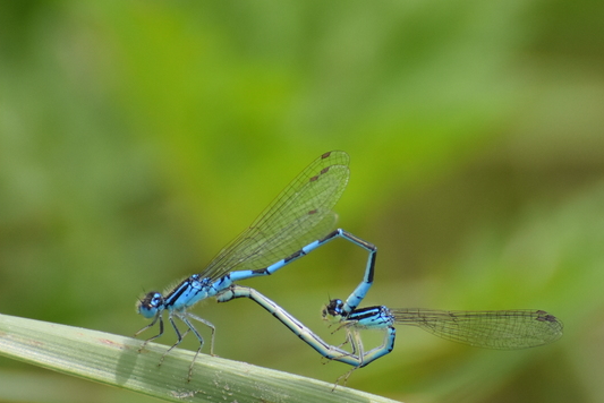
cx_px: 359
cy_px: 263
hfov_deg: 2.5
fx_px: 13597
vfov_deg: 1.7
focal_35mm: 810
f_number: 5.6
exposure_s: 1/2000
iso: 800
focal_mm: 300
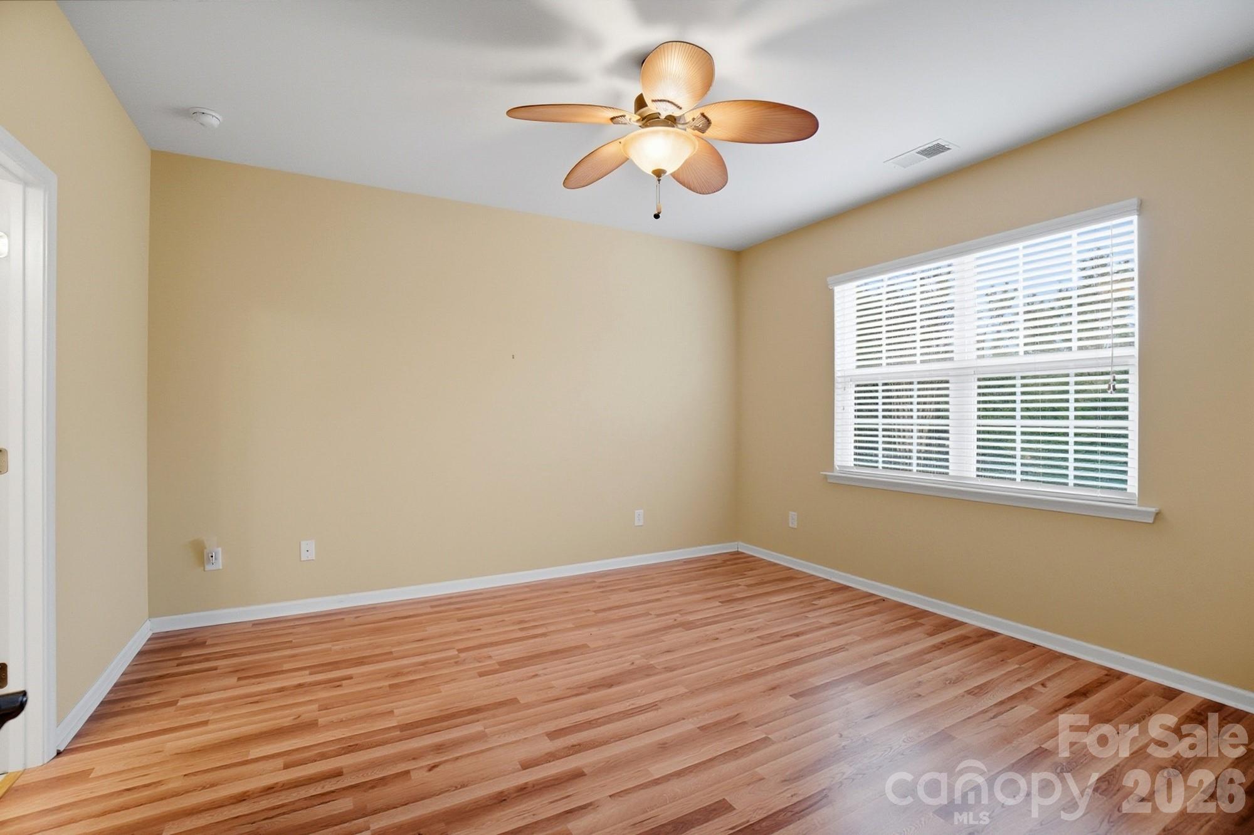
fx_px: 522
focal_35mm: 15
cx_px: 627
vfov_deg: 77.3
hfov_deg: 100.4
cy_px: 418
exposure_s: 1/160
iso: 100
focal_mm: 10
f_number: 4.5
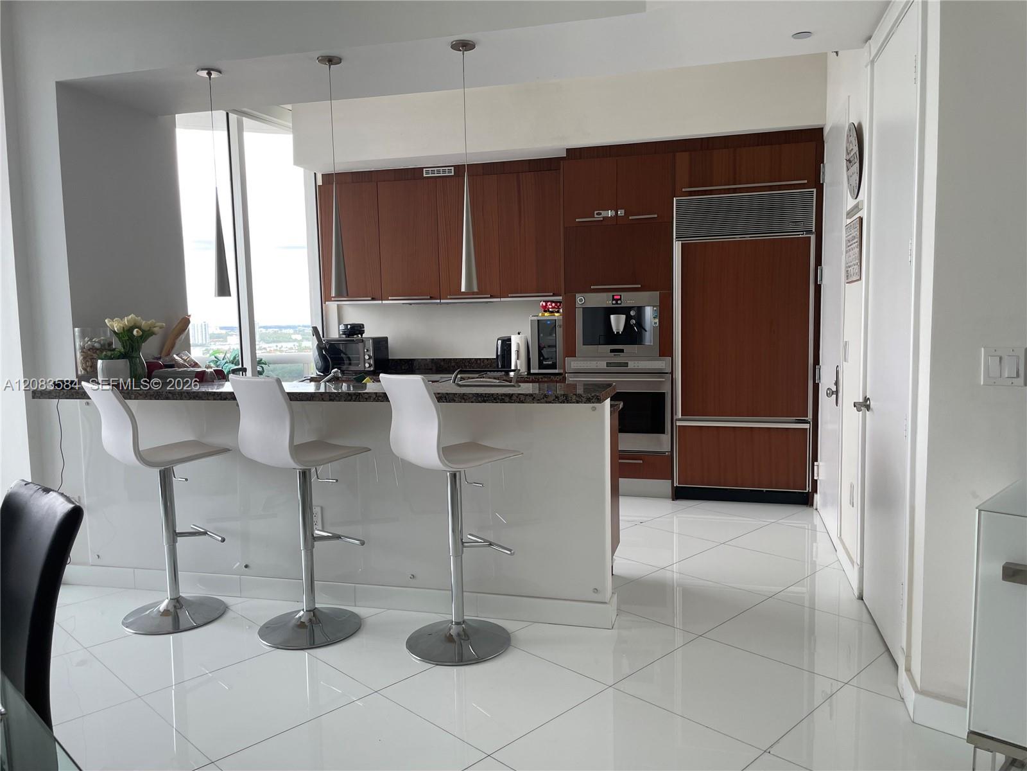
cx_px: 514
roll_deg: +1.4
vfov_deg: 53.1
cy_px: 386
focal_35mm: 26
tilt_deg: -5.5
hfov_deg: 67.3
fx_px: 771
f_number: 1.6
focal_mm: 4.2
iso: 50
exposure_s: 1/121
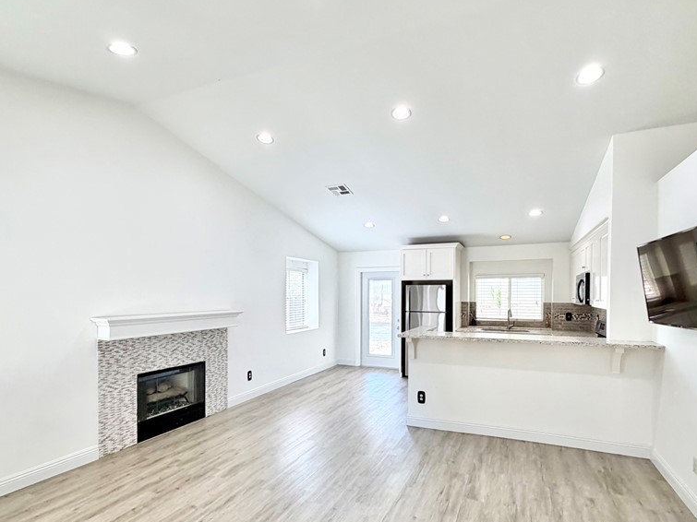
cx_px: 355
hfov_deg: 84.7
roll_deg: +0.0
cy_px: 300
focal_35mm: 19
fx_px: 383
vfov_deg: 68.3
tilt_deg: -1.5
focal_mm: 2.22
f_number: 2.2
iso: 125
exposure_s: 1/120
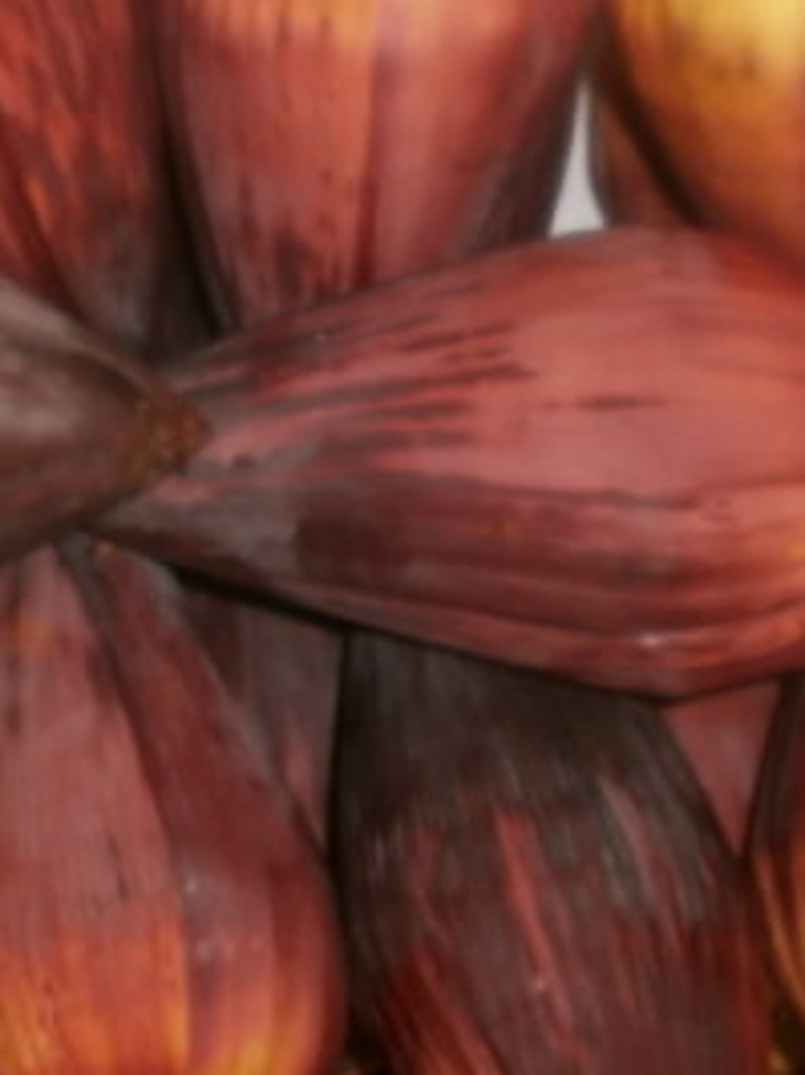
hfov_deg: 22.5
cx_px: 376
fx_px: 2019
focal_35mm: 65
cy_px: 469
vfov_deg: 29.8
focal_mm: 4.8
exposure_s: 1/30
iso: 125
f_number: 2.9
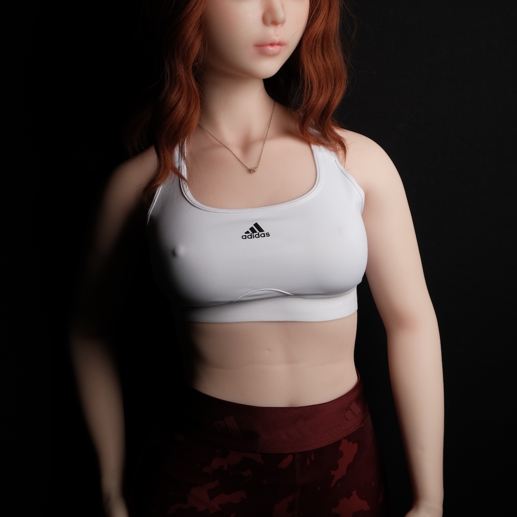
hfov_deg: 32.8
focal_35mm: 52
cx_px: 258
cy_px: 273
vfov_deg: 32.8
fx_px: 879
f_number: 5.6
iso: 160
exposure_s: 1/250
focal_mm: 24.3
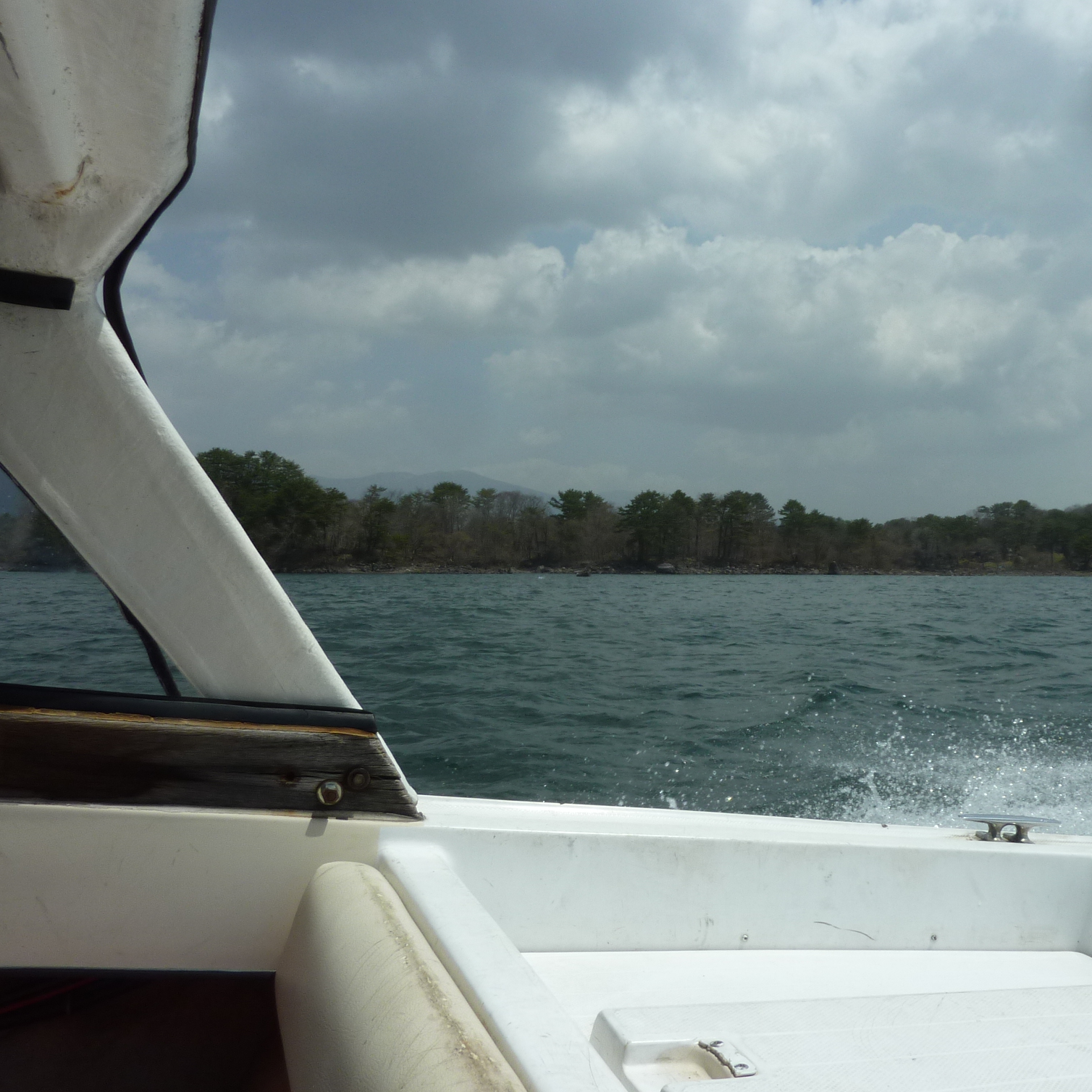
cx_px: 681
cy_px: 555
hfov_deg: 53.5
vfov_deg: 54.0
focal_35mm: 30
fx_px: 1071
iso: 80
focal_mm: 4.1
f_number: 5.6
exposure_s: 1/800
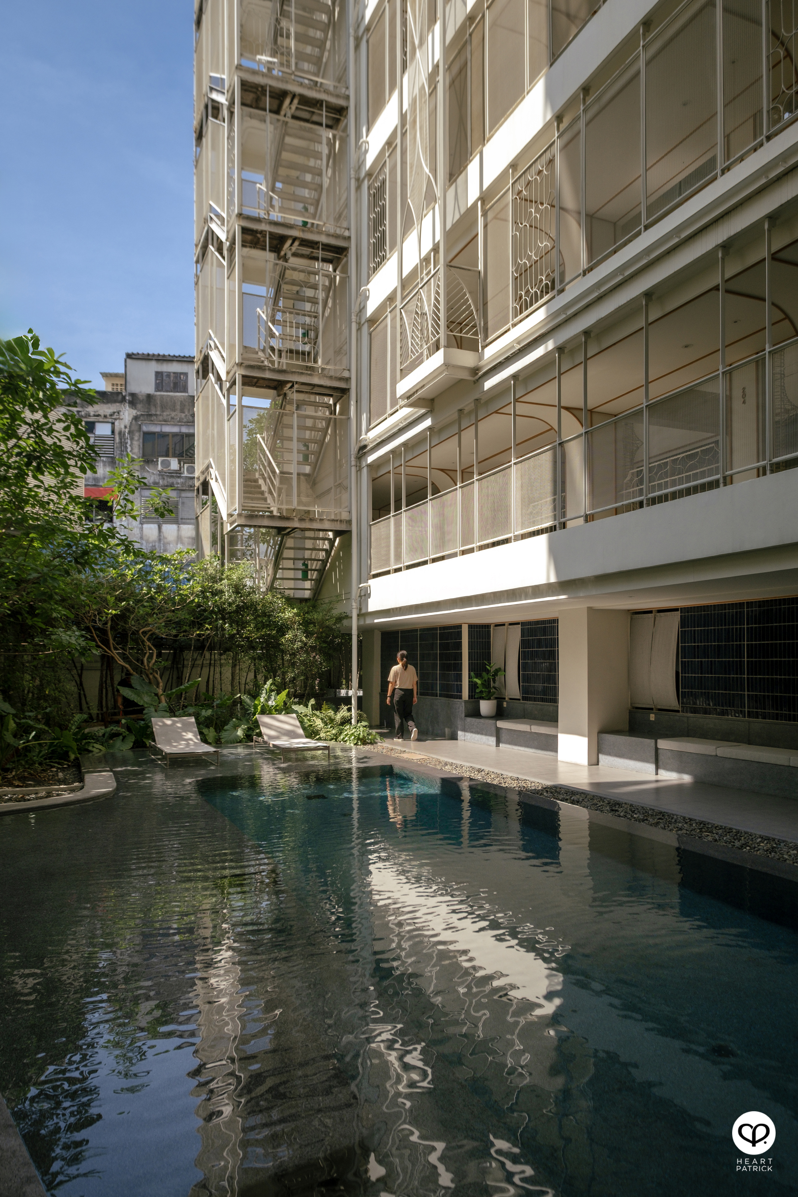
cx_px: 399
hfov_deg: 55.1
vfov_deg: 76.1
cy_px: 598
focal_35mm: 23
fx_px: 765
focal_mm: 15.1
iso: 160
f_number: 4
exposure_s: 1/1250
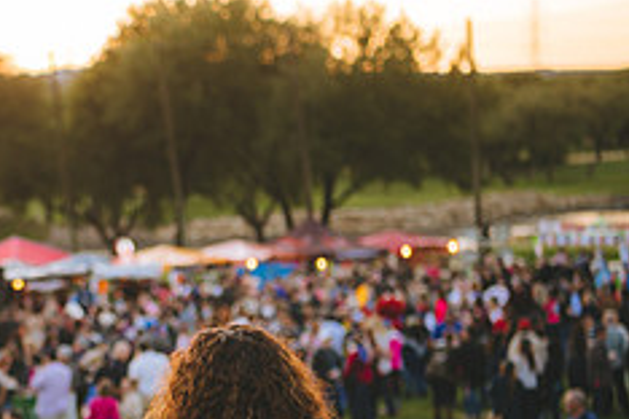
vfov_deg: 9.5
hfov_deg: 13.8
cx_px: -148
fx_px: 2516
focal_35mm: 144
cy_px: 369
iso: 90
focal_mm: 58
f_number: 3.5
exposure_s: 1/160
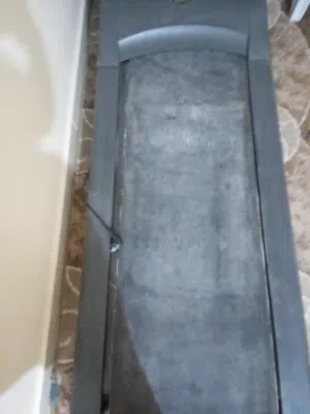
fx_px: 299
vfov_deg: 69.4
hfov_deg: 54.8
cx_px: 155
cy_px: 207
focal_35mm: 25
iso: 5000
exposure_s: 1/12.5
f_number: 1.8
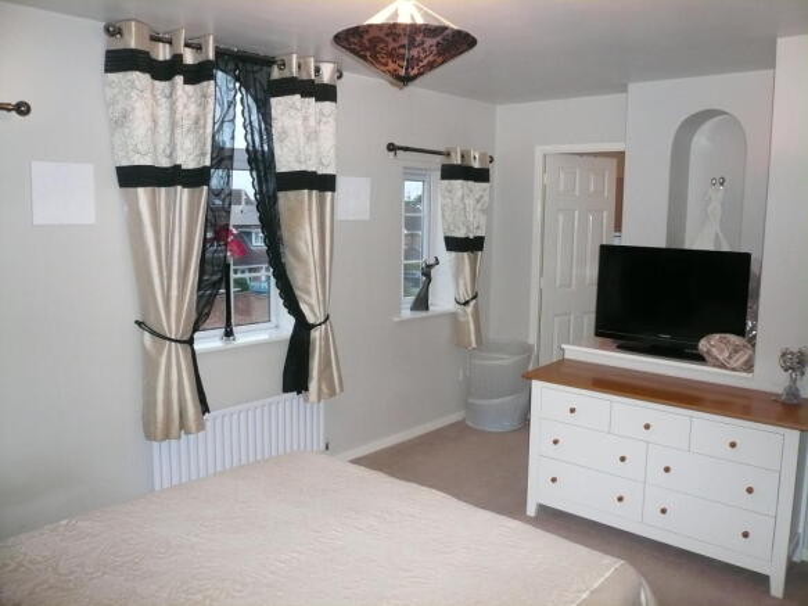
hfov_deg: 63.5
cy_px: 303
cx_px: 404
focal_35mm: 28
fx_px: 653
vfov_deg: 49.7
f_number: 2.8
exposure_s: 1/30
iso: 250
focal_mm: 4.6
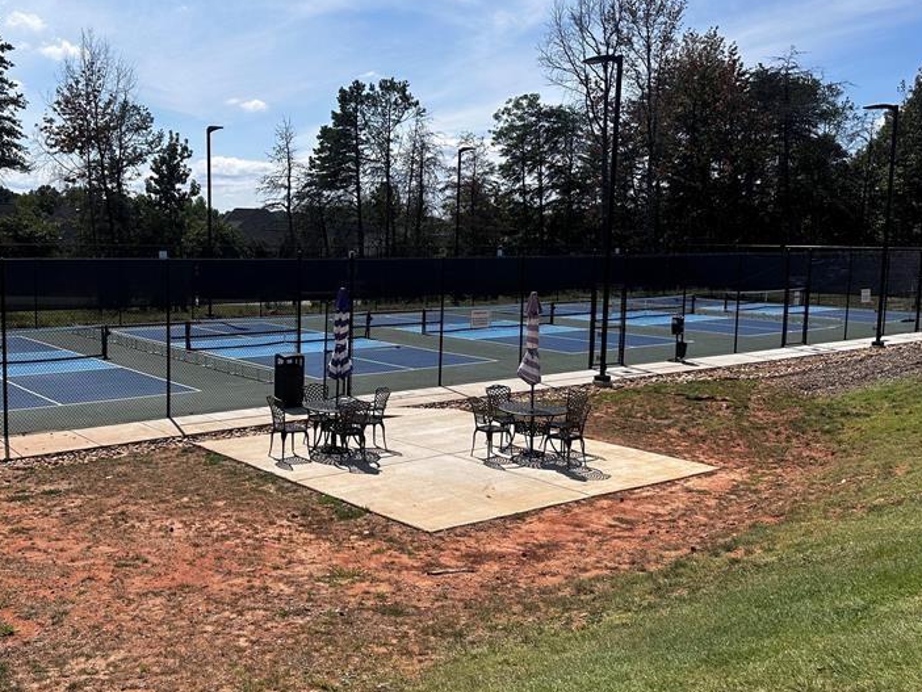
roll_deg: -2.0
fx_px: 933
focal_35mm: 35
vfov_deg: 40.7
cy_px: 322
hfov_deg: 52.4
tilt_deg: -6.4
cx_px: 391
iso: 80
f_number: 1.78
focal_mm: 6.86
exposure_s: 1/7042
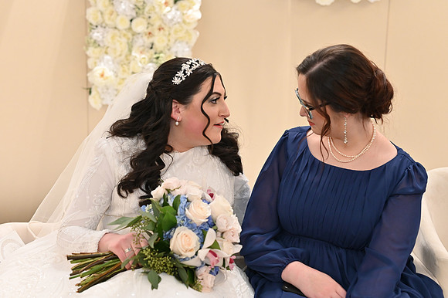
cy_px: 149
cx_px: 224
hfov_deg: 39.6
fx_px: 622
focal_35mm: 50
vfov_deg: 27.0
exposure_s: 1/100
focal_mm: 50
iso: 3200
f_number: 4
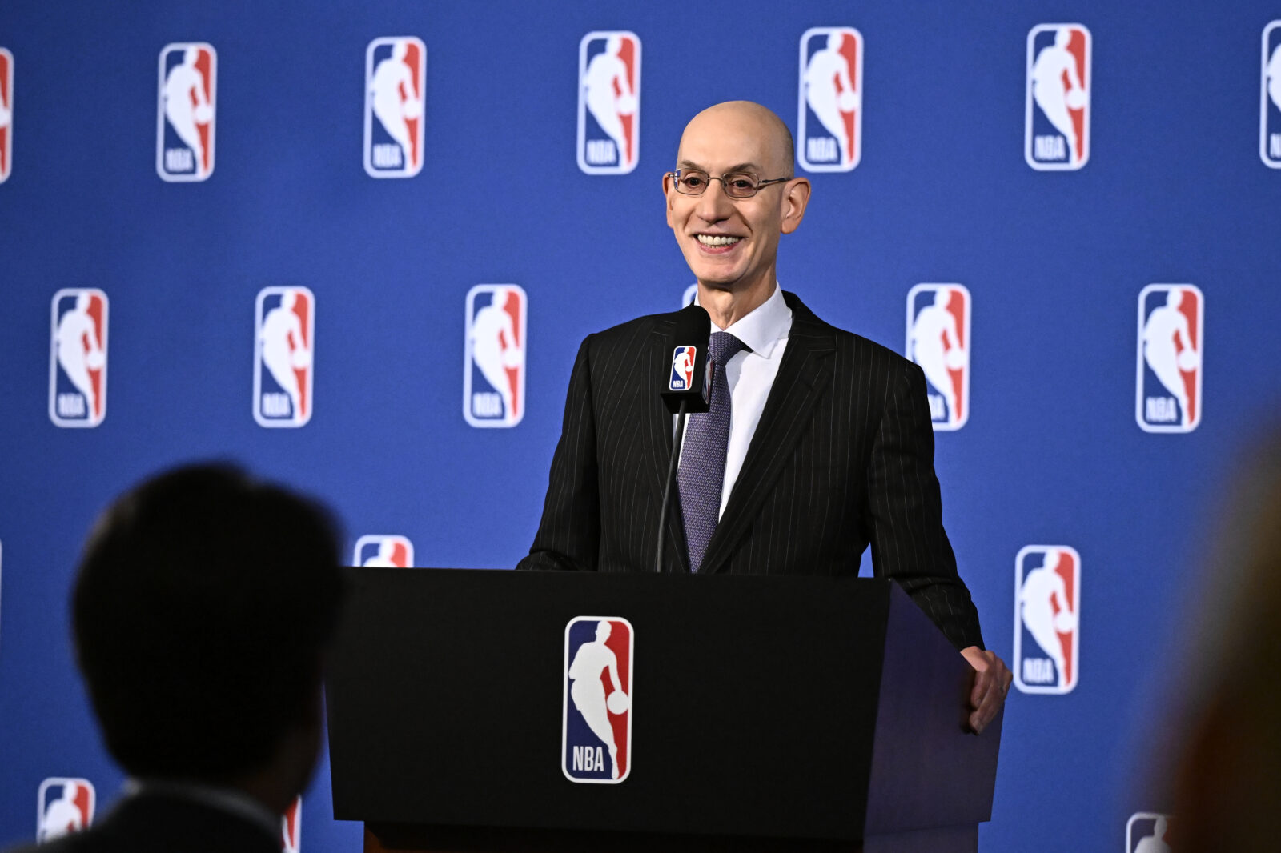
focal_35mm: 145
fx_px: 5158
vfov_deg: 9.5
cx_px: 640
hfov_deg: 14.2
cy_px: 426
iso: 6400
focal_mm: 97
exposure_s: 1/500
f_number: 2.8
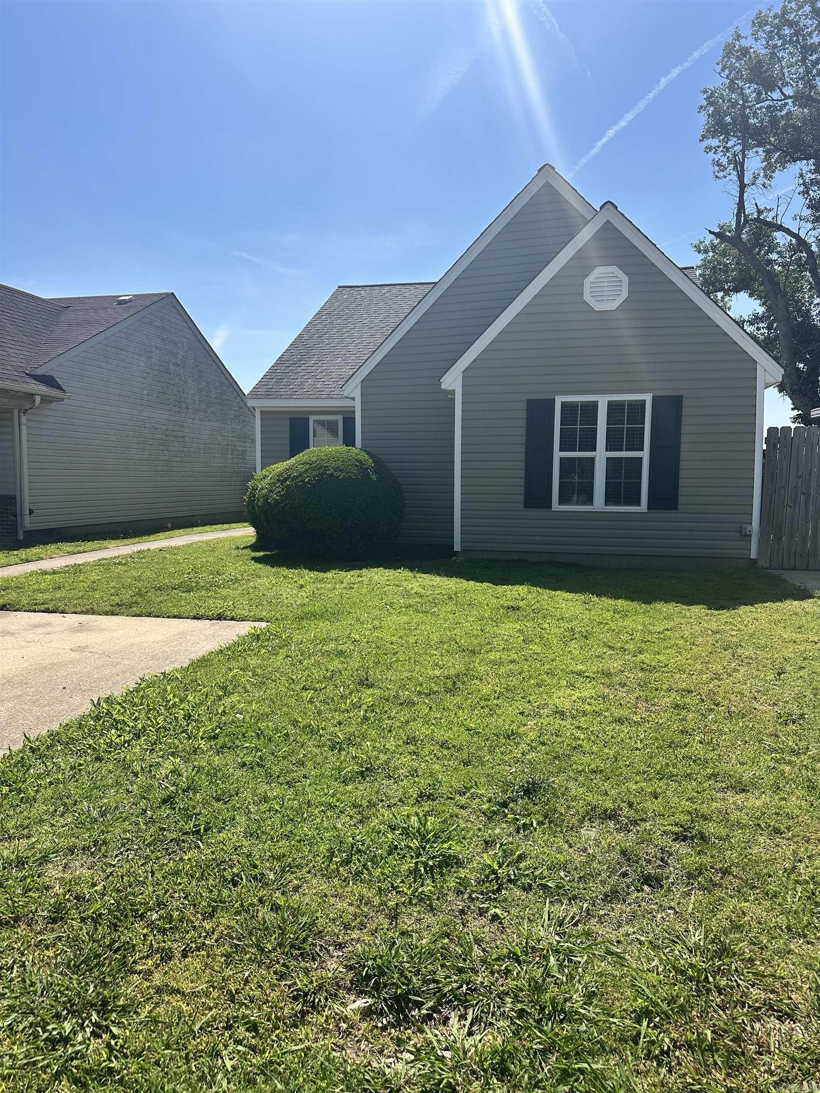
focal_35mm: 24
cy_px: 546
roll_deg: -0.8
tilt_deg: -3.9
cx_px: 410
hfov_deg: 56.8
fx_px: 758
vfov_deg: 71.6
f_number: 1.78
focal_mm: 6.86
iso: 80
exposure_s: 1/5848
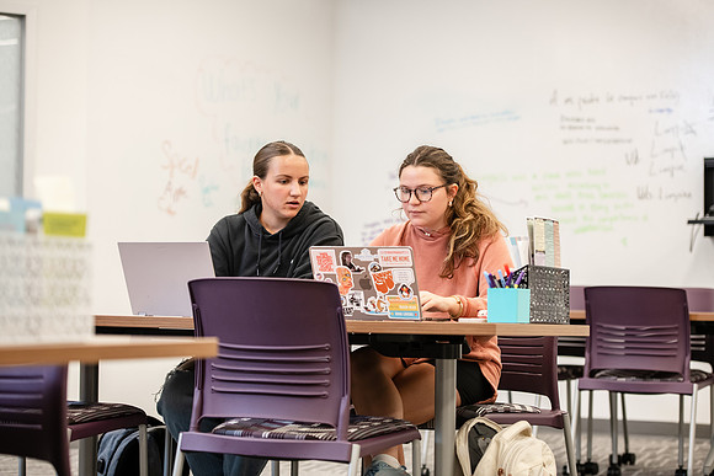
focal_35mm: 86
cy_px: 238
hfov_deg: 23.6
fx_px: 1706
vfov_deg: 15.9
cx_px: 357
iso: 1000
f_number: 3.2
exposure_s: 1/200
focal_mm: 86
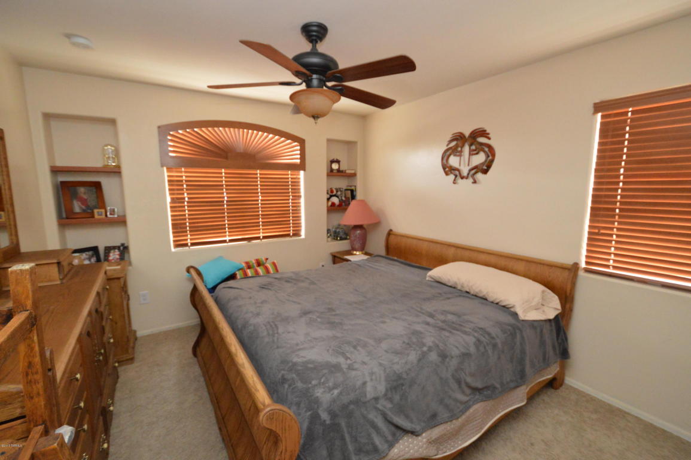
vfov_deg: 77.2
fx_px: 288
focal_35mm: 15
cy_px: 230
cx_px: 346
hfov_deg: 100.4
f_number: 3.5
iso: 3200
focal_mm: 10
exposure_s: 1/60
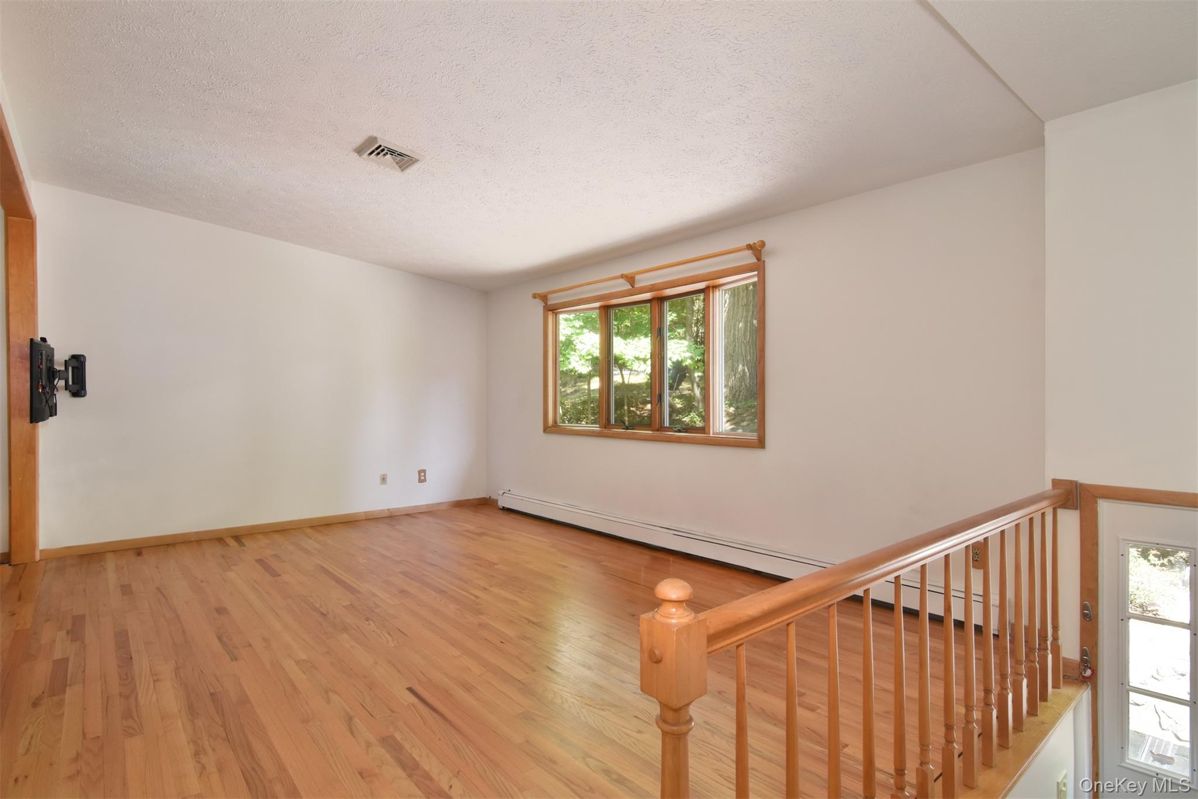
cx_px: 599
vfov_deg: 72.0
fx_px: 549
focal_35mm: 16
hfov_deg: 95.0
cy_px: 400
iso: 640
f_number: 11
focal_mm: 11
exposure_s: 1/30
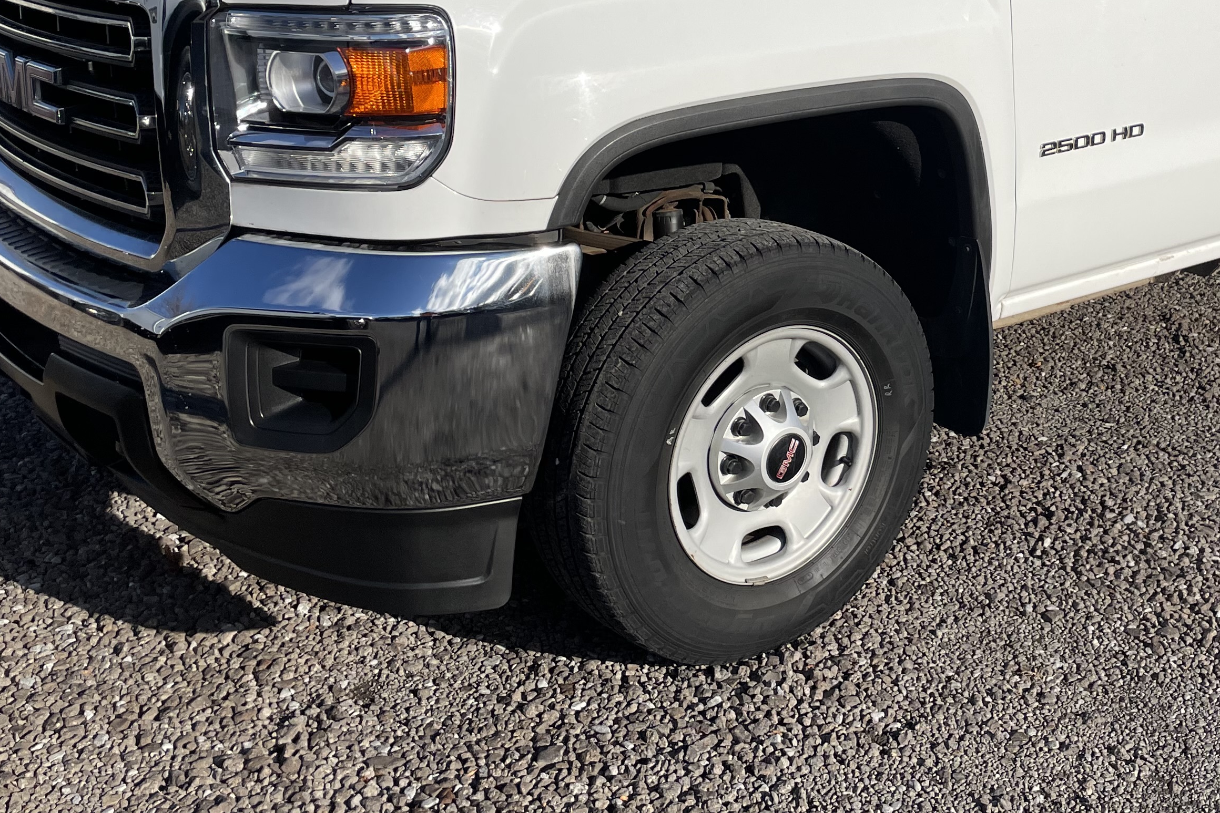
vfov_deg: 28.1
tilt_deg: -10.1
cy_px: 176
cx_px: 919
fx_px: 1593
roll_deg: -0.5
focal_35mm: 47
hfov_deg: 40.7
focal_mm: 4.2
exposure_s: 1/7299
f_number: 1.6
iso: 32
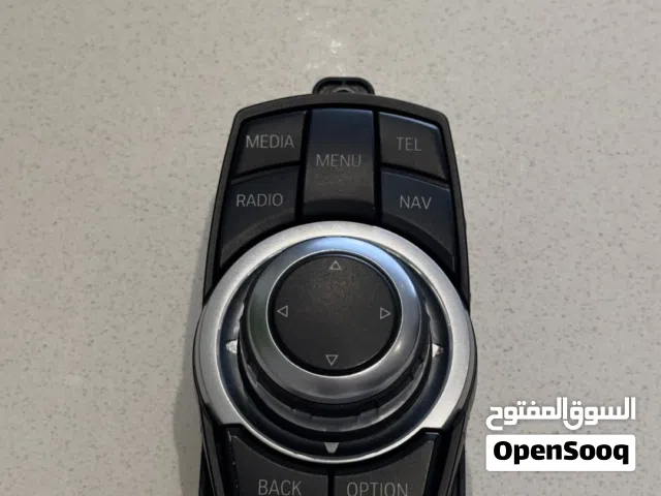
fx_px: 917
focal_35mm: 48
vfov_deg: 30.3
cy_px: 248
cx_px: 330
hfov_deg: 39.7
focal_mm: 6.86
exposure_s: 1/60
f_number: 1.78
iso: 100
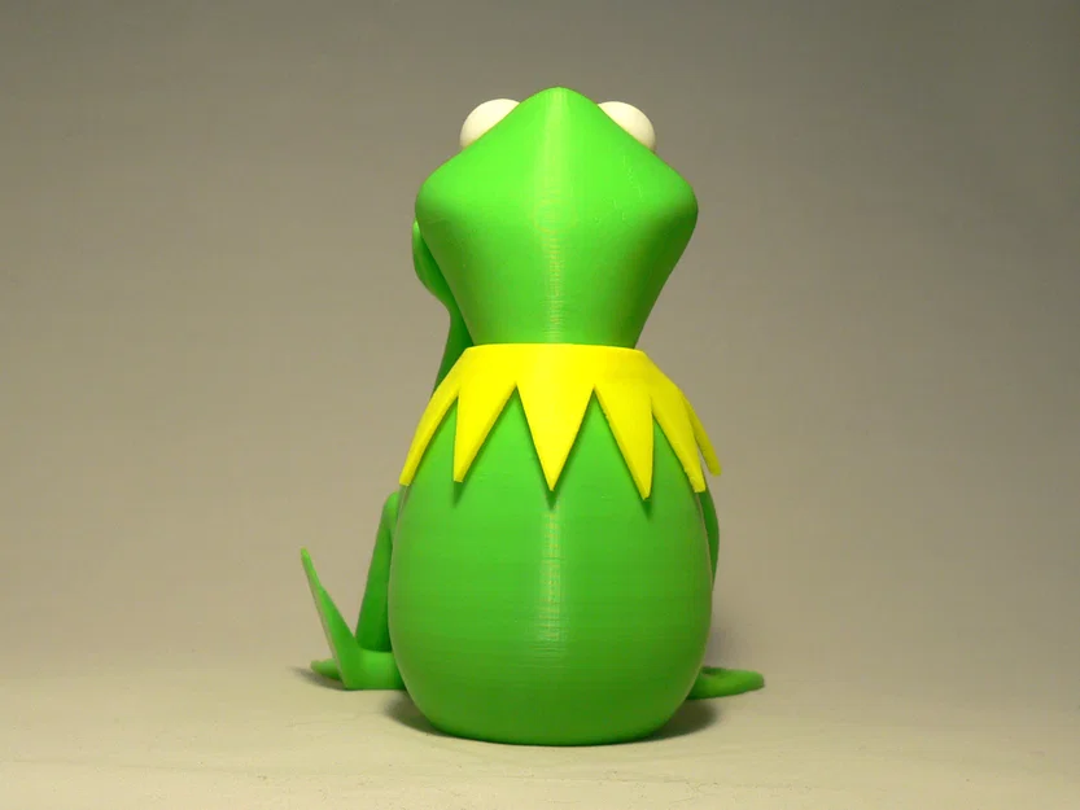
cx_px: 540
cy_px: 405
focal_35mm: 36
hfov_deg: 51.3
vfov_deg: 39.7
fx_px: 1123
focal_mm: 6
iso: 150
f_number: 2.8
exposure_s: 1/60
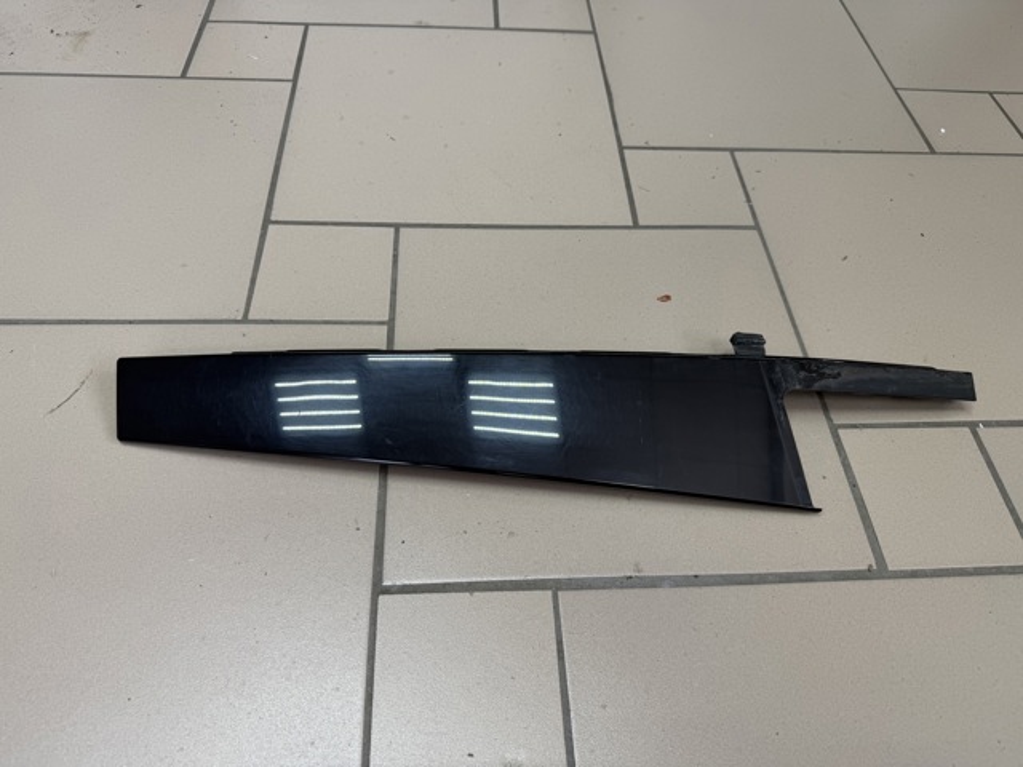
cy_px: 384
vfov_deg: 56.8
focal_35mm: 24
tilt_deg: -53.6
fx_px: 709
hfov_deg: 71.6
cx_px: 512
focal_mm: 6.76
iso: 64
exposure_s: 1/100
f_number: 1.78
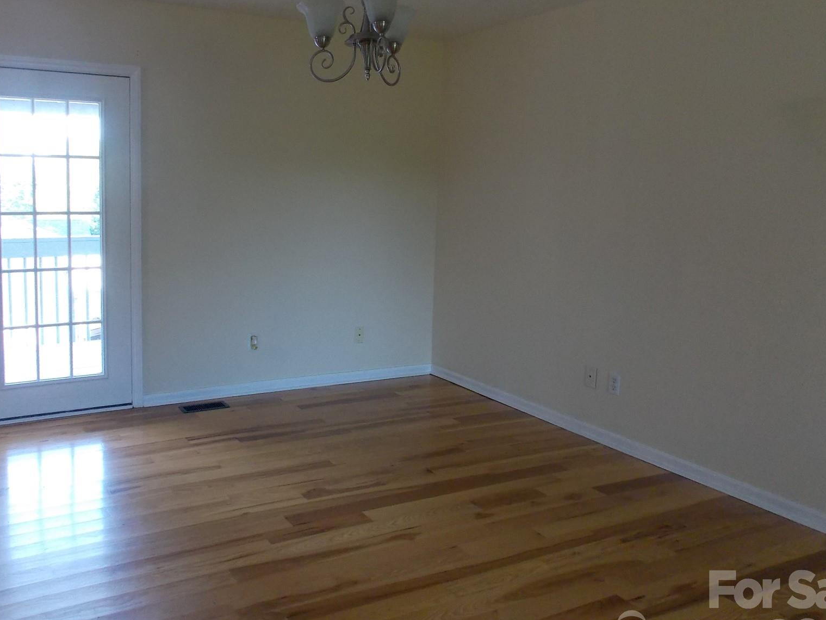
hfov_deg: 57.8
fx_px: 740
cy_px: 259
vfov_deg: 45.3
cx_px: 326
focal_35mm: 31
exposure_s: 1/30
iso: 250
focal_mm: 4
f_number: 3.1
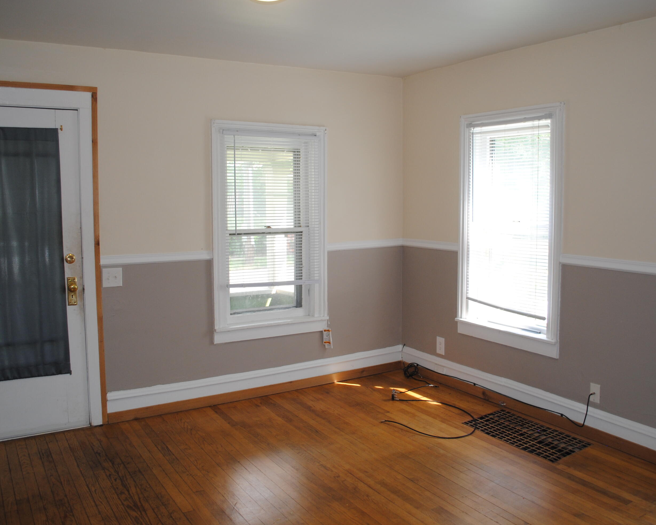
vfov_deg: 47.1
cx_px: 358
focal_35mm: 31
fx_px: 602
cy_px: 258
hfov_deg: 57.1
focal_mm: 18
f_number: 3.5
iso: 200
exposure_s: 1/60
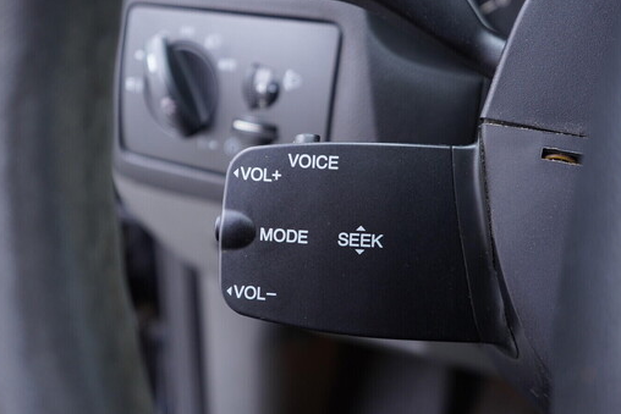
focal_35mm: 39
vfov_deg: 34.2
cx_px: 303
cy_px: 201
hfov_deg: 49.5
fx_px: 673
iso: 400
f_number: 2.8
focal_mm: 24
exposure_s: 1/40
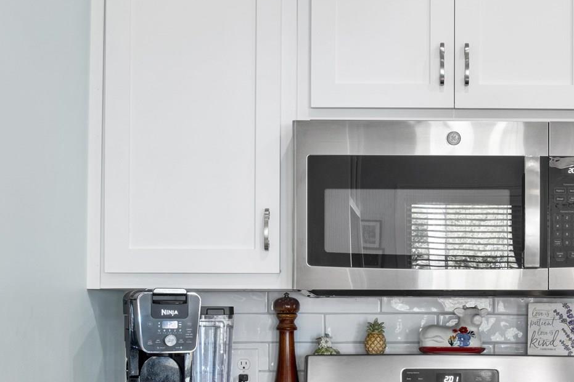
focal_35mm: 66
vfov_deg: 20.3
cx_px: 449
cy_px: 313
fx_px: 1052
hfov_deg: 29.9
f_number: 11
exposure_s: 1/8
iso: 200
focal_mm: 30
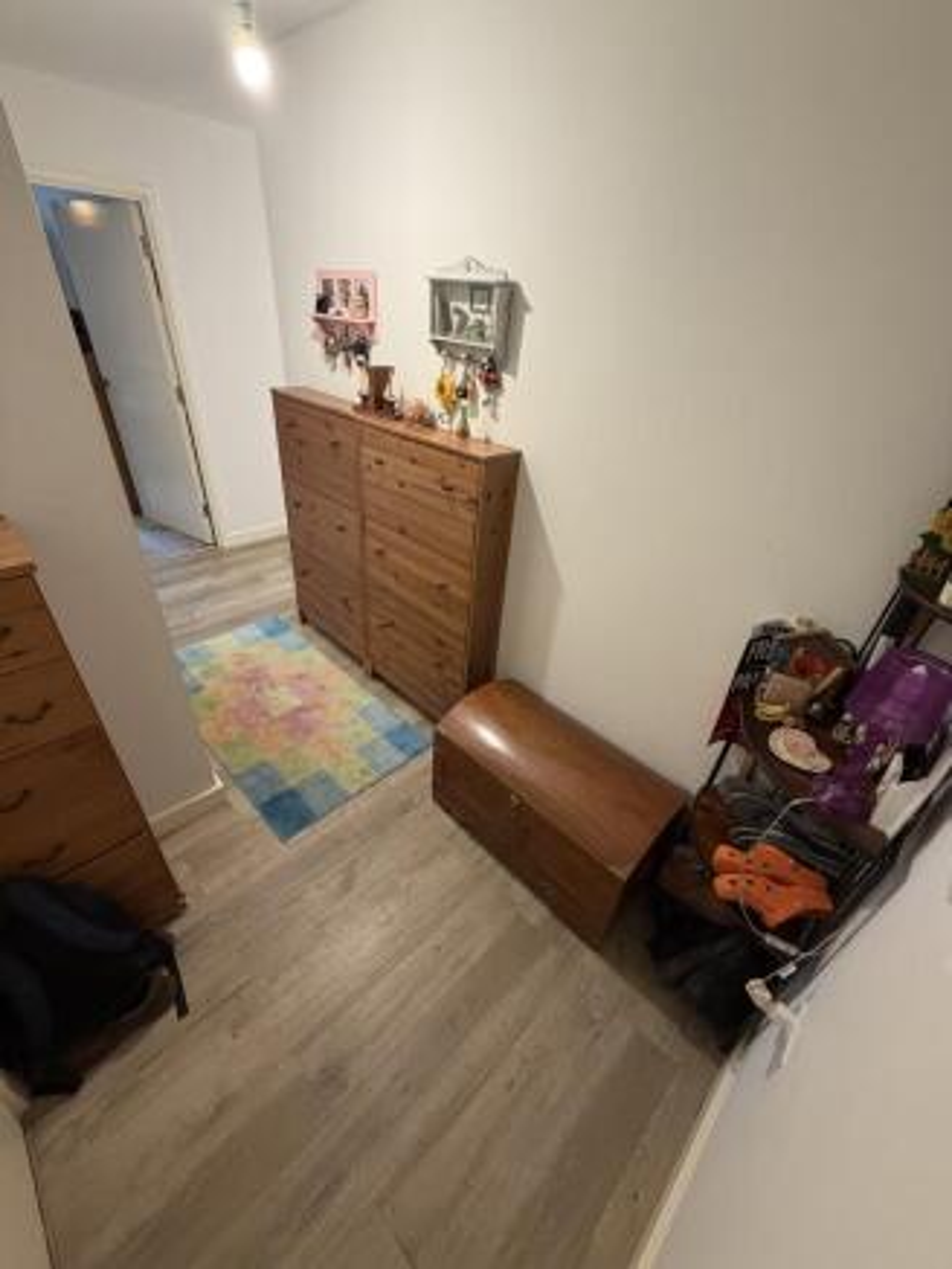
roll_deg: -5.5
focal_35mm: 14
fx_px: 513
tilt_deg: -32.9
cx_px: 476
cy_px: 634
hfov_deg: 85.7
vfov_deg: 102.0
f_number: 2.2
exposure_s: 1/50
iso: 320
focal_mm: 2.22
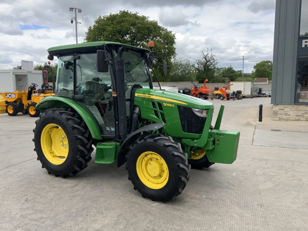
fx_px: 258
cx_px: 154
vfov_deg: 48.2
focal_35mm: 29
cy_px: 116
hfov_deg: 61.7
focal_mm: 3
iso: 16
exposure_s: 1/683
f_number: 1.8
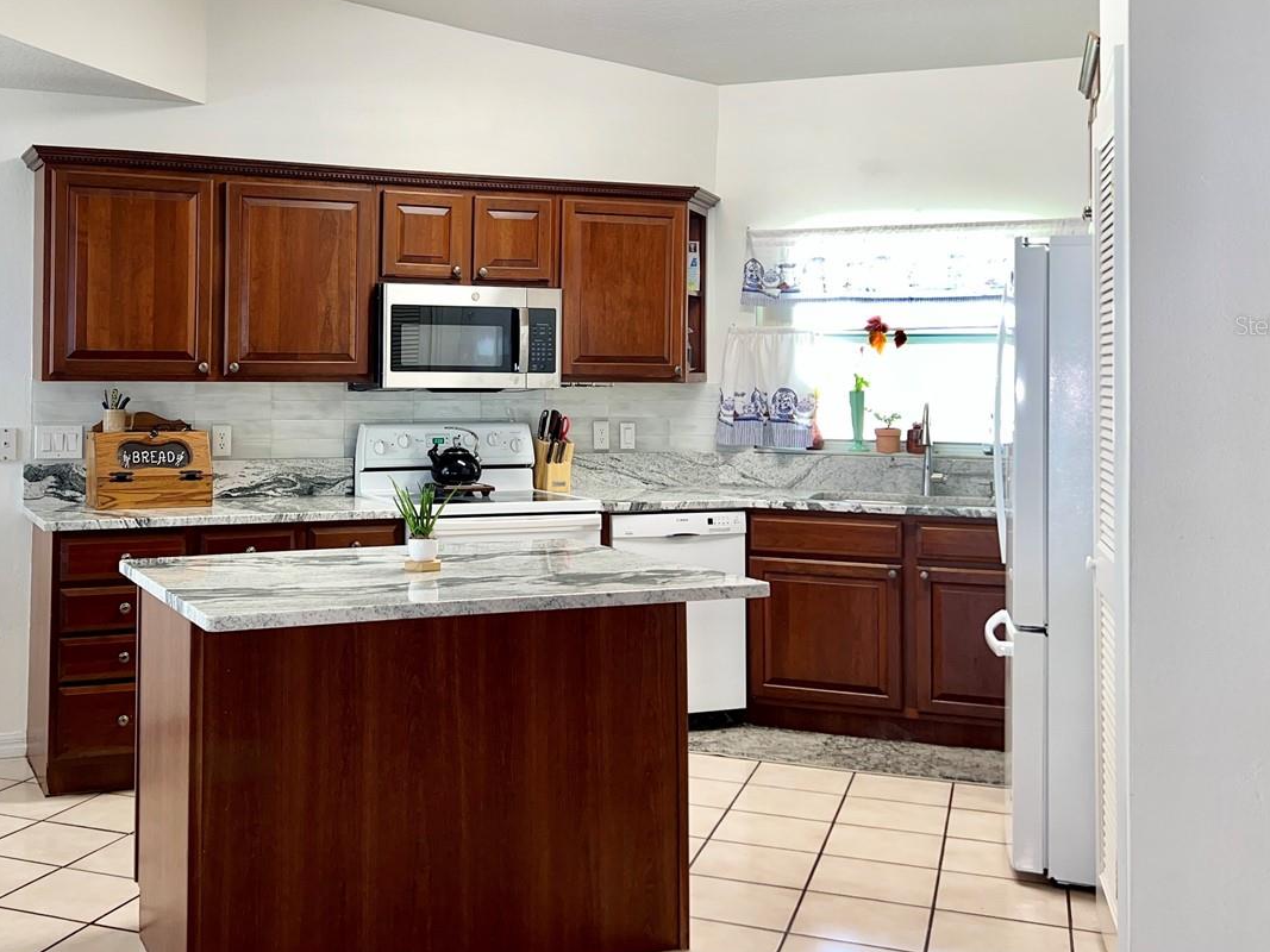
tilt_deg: +1.1
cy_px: 325
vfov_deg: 36.5
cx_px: 395
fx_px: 1431
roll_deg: -0.1
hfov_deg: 46.9
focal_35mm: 39
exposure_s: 1/25
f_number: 1.5
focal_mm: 5.7
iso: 32
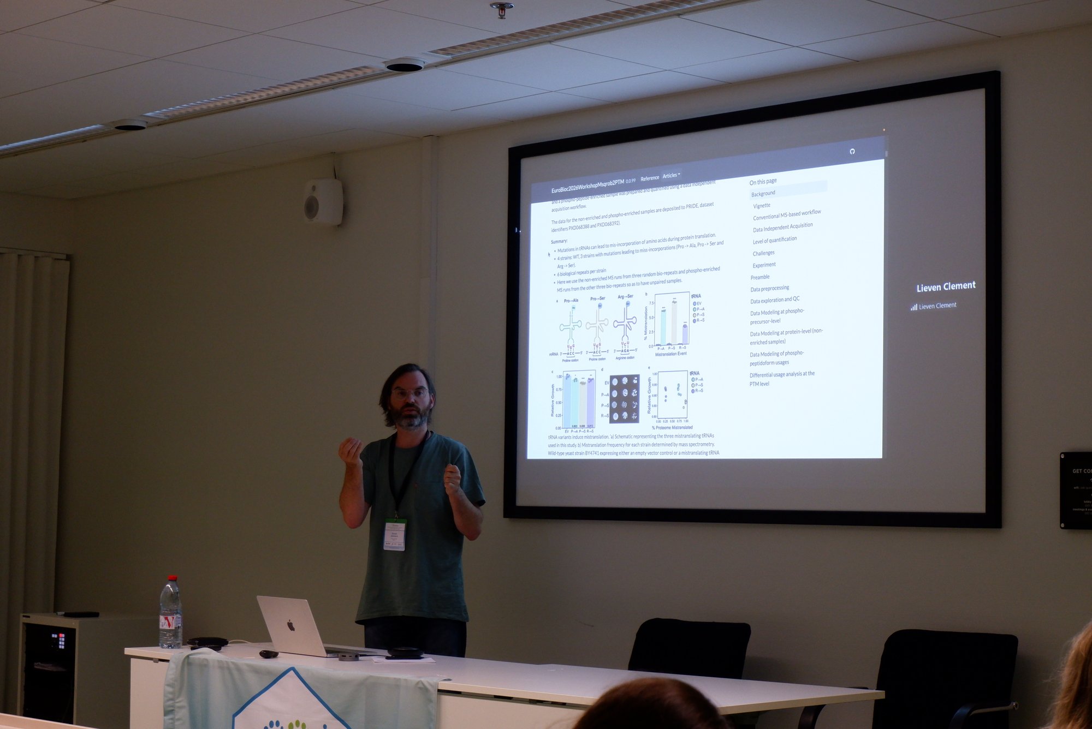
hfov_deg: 29.6
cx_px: 546
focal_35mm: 68
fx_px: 2064
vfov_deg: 20.0
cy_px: 364
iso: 1250
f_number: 5.6
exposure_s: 1/125
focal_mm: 45
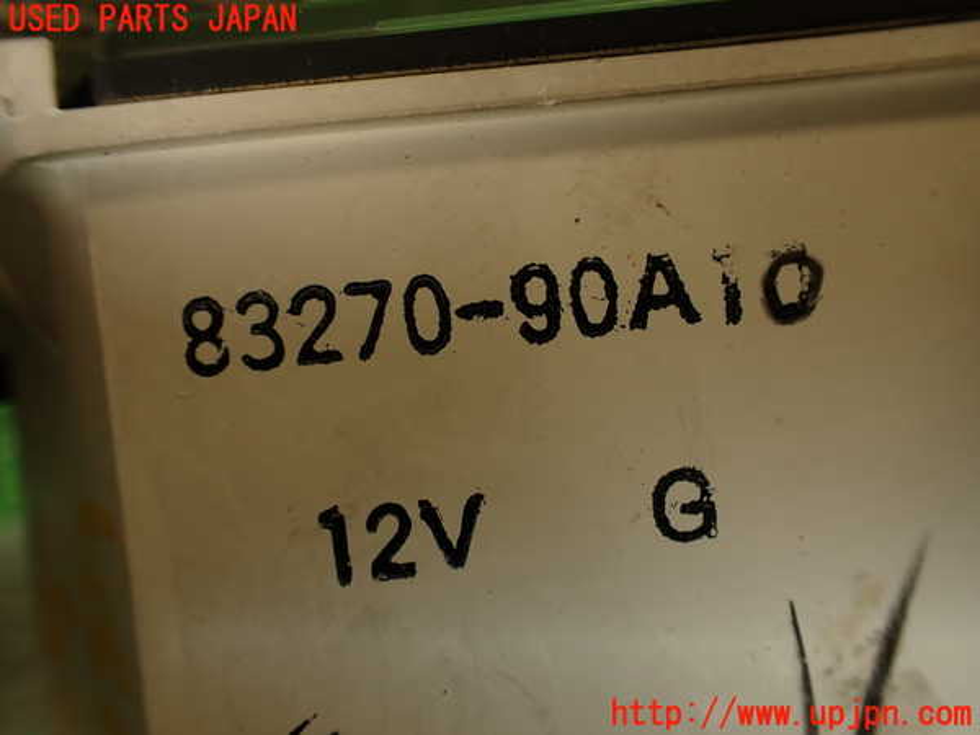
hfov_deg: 60.0
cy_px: 368
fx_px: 849
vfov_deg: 46.8
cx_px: 490
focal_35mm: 30
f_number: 2.3
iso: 100
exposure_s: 1/60
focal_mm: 5.4
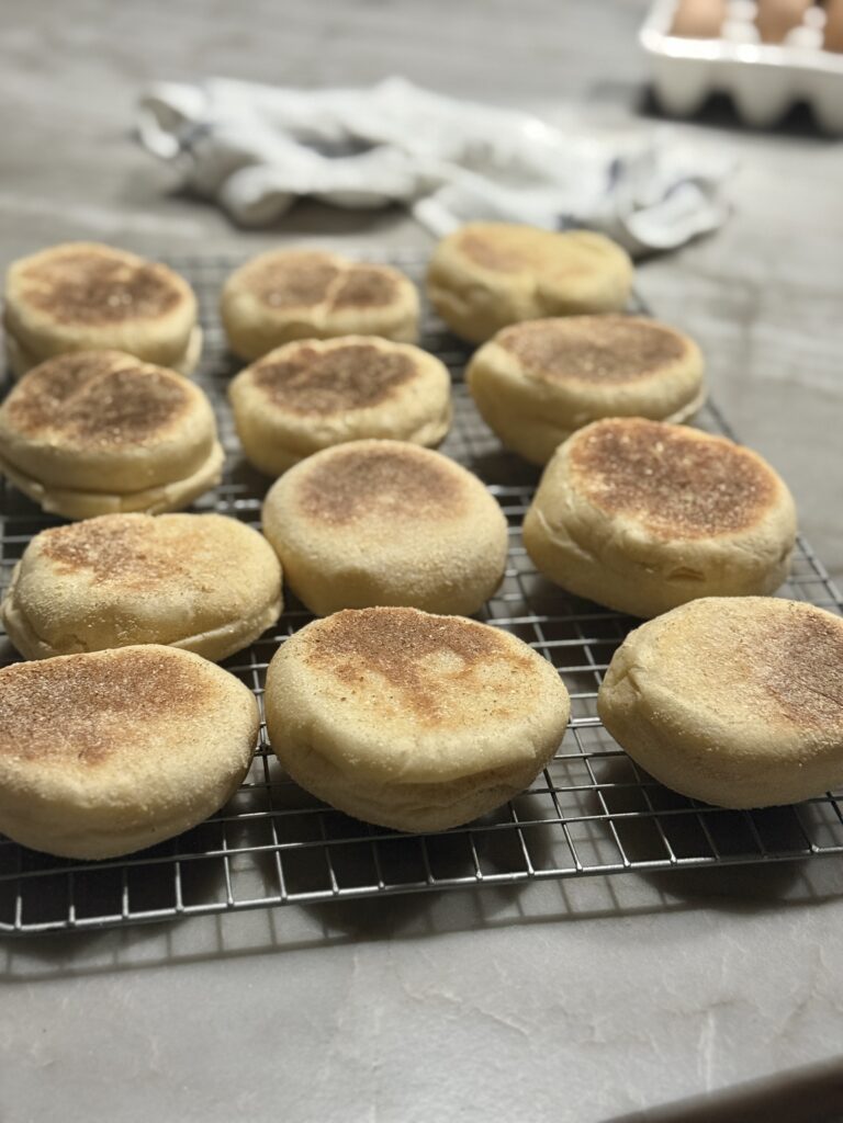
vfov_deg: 39.7
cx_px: 422
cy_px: 562
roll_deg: -3.2
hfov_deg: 30.3
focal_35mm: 48
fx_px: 1559
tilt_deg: -34.4
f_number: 1.78
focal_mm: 6.76
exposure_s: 1/40
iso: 400
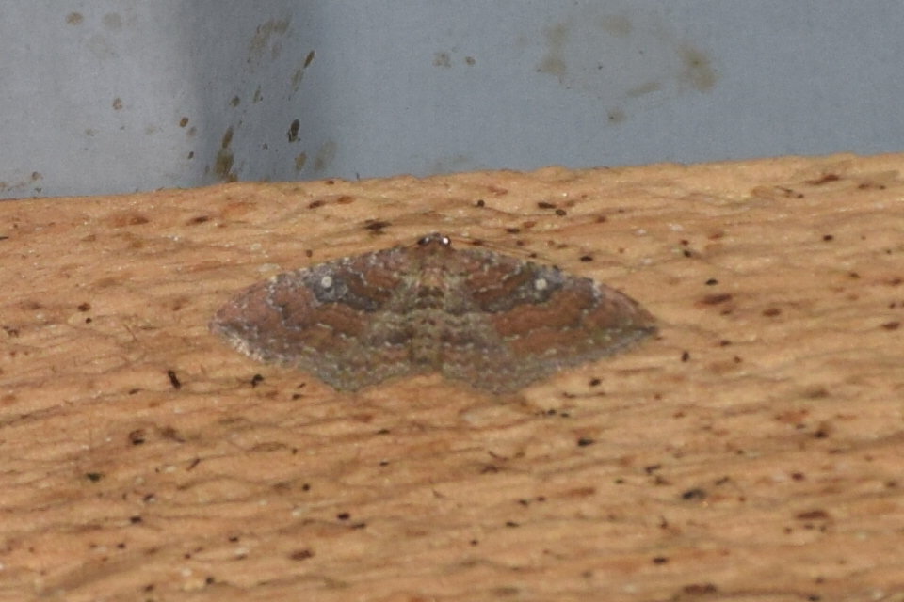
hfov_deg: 9.8
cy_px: 301
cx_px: 452
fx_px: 5273
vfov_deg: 6.5
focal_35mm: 210
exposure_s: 1/200
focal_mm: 140
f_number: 5.6
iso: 320
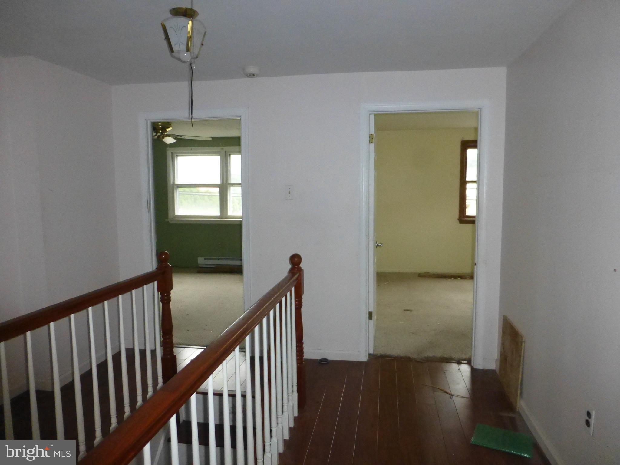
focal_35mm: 24
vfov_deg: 56.8
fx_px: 430
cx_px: 310
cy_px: 232
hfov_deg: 71.6
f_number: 3.3
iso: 800
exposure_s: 1/250
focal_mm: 4.3
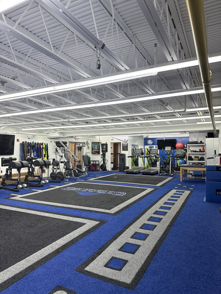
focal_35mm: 24
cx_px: 110
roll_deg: +0.3
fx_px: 204
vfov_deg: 71.6
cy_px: 147
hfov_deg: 56.8
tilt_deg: +2.5
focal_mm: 6.76
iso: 100
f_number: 1.78
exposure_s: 1/403
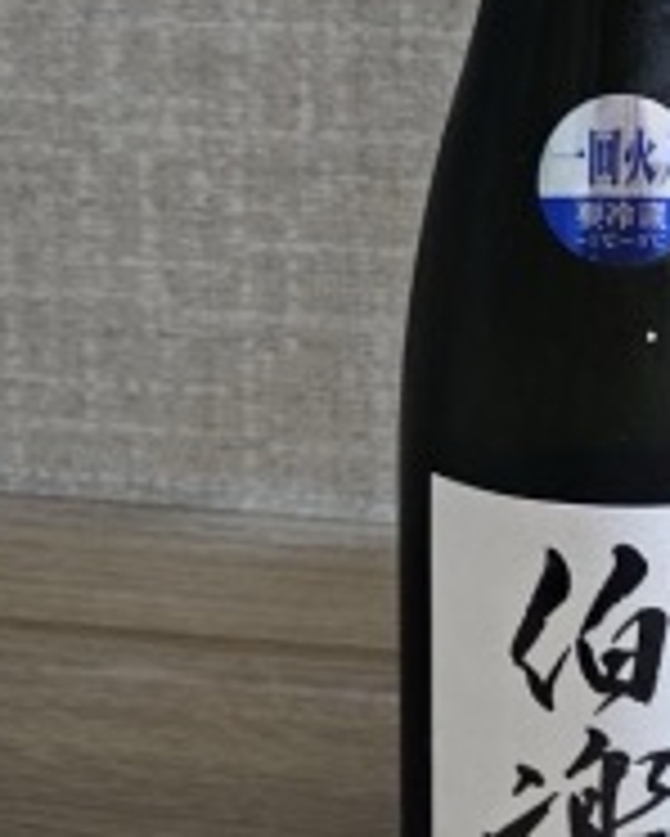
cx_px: 674
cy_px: 225
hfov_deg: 25.0
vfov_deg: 32.0
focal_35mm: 58
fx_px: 1436
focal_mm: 5.4
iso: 640
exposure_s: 1/24
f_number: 1.8
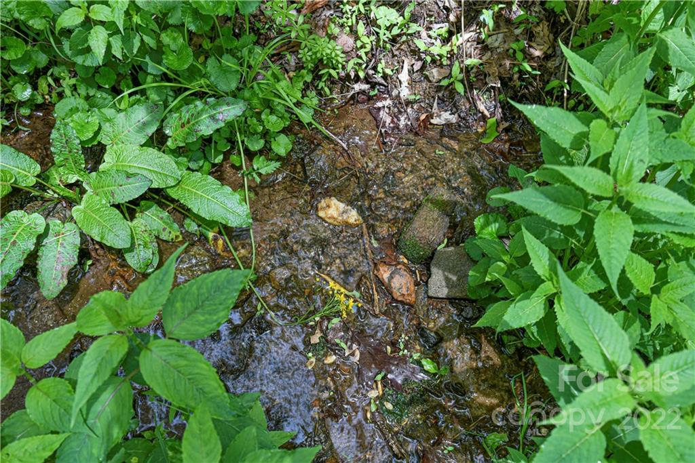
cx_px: 348
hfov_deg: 44.5
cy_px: 232
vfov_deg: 30.5
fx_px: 850
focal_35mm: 44
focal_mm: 44
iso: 800
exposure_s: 1/125
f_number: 5.6
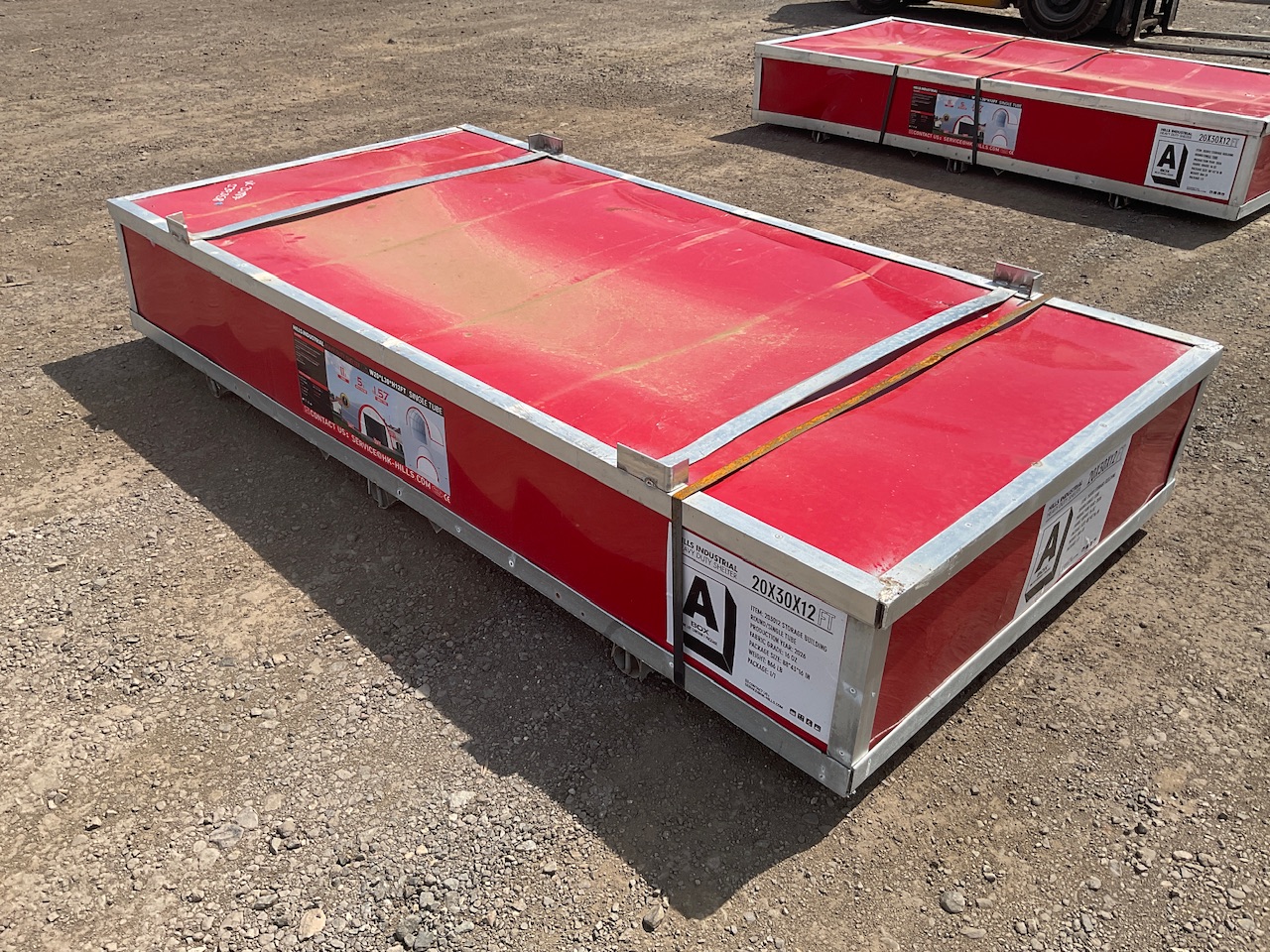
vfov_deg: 48.2
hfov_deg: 61.7
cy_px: 476
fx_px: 1064
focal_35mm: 29
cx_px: 635
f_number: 1.8
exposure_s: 1/1626
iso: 16
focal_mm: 3
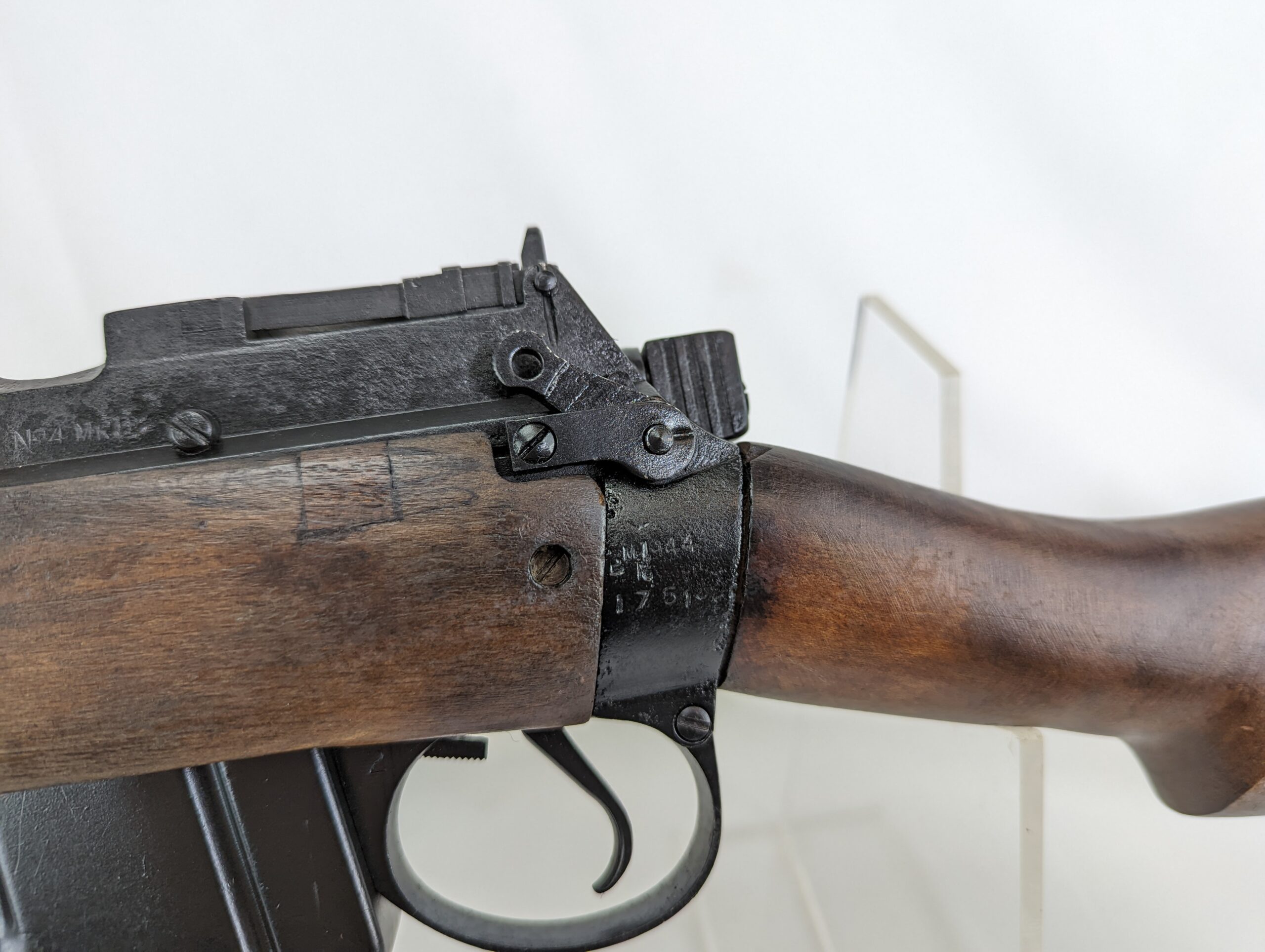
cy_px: 476
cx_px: 632
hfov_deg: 71.5
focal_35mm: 24
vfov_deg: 56.9
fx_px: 878
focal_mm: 6.81
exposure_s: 1/100
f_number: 1.85
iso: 57
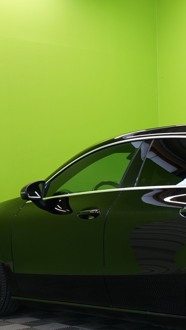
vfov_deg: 27.2
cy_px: 241
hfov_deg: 15.0
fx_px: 675
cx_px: 239
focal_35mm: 77
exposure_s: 1/30
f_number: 6.3
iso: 500
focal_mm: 31
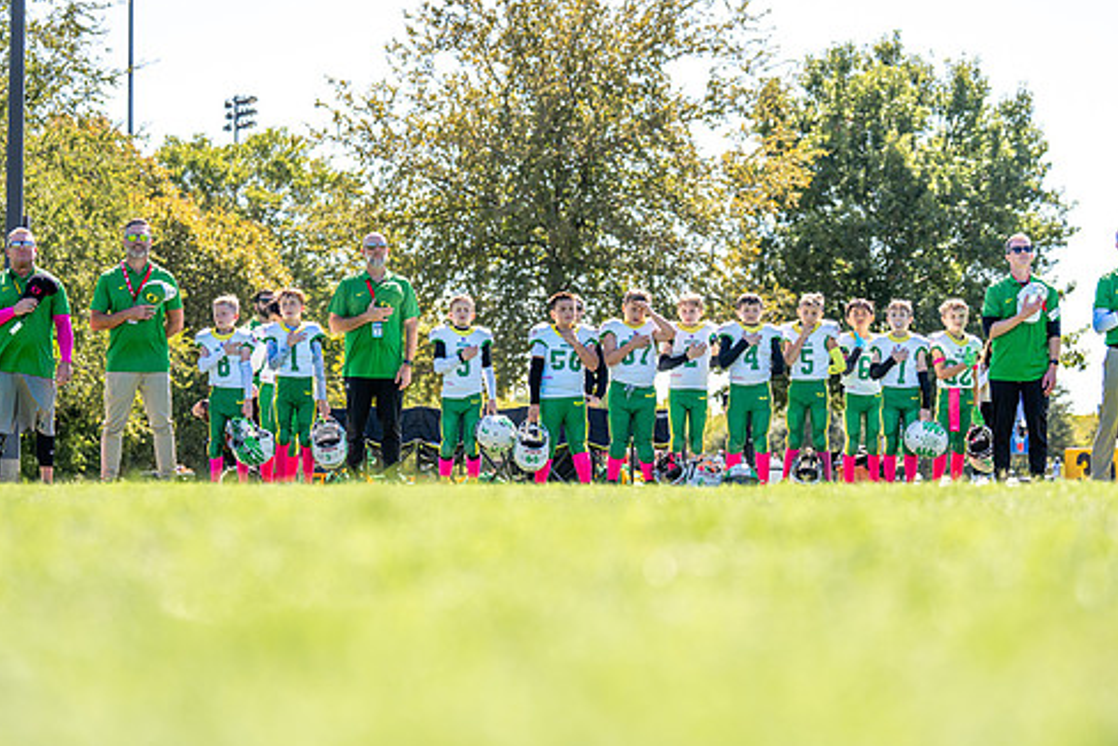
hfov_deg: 23.6
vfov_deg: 15.9
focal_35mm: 86
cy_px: 378
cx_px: 558
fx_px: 2671
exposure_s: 1/1250
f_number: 2.8
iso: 160
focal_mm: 70
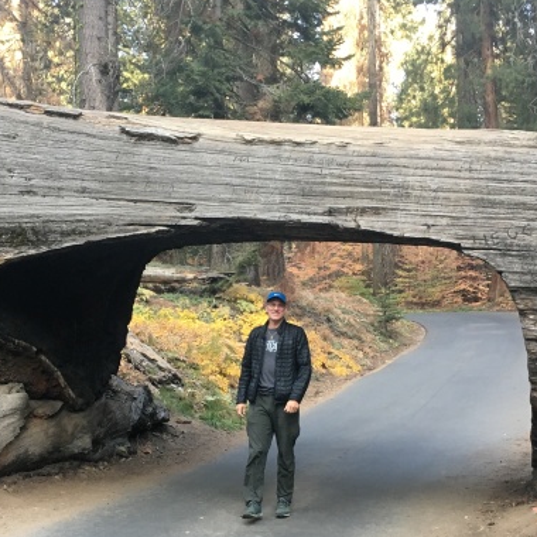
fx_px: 948
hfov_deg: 31.6
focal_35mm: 54
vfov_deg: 31.4
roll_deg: +2.6
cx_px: 252
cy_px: 358
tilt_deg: +0.9
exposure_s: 1/30
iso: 40
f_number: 2.2
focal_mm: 4.15
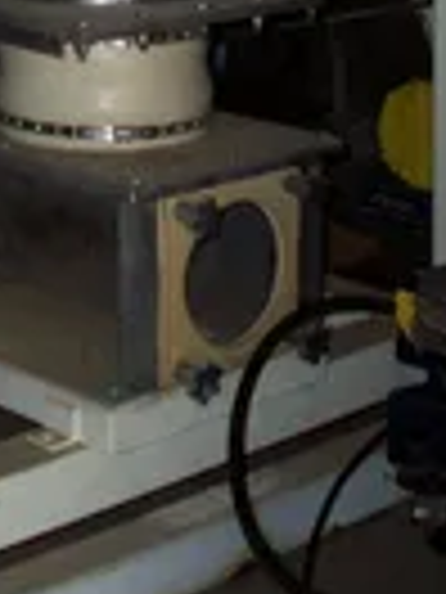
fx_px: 1873
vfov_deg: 16.5
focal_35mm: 109
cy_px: -284
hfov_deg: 13.3
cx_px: -72
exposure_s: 1/64
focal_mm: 5.9
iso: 140
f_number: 4.5
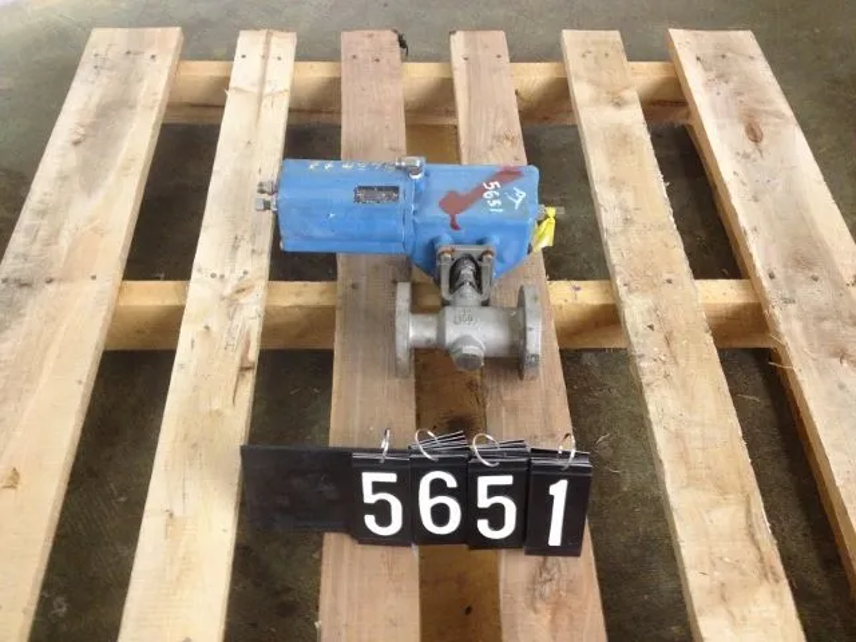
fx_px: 865
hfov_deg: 52.6
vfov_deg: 40.7
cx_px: 428
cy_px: 321
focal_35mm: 35
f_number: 2.4
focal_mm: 4.28
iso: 320
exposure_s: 1/20
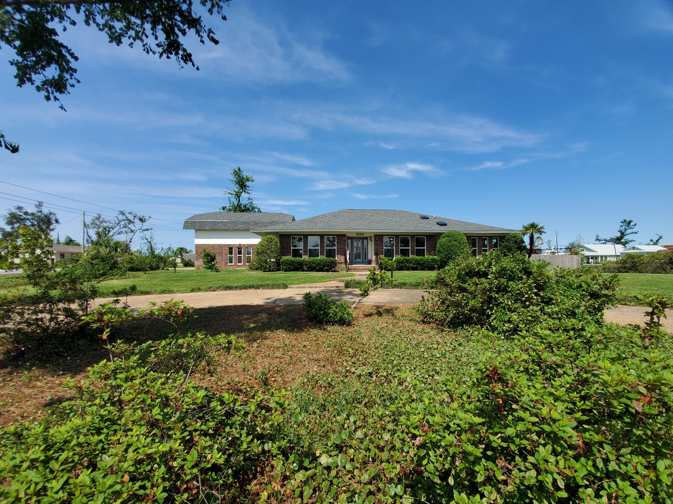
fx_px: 253
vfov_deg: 89.9
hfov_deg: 106.2
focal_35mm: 13
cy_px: 252
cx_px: 336
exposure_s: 1/1041
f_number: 2.2
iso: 50
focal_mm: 1.8
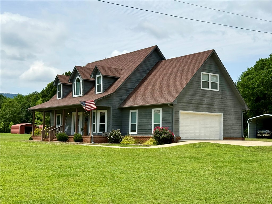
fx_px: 377
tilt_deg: +6.0
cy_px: 102
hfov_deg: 39.7
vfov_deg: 30.3
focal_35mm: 48
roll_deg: -0.8
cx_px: 136
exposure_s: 1/7143
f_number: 1.78
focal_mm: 6.76
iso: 64
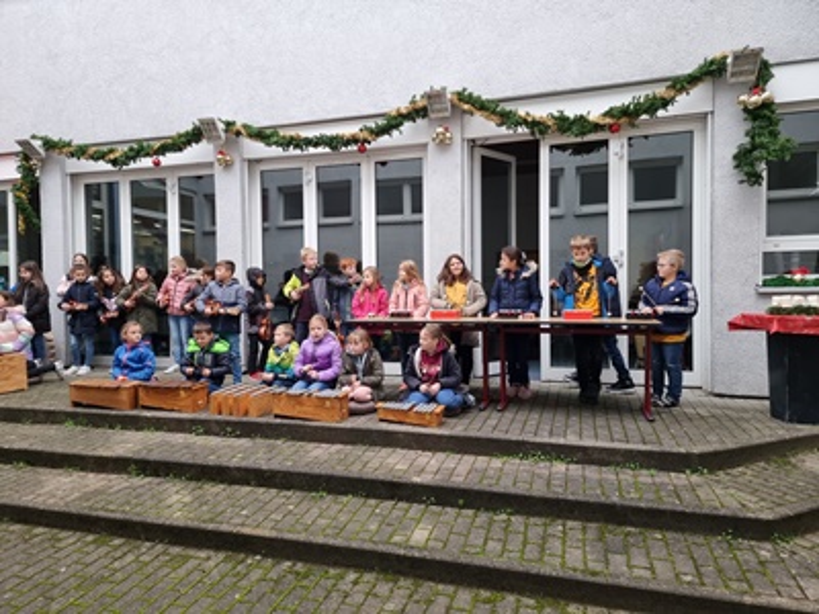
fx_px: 568
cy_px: 307
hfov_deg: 71.6
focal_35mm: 24
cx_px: 410
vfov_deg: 56.8
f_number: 1.8
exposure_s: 1/100
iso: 320
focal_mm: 6.7
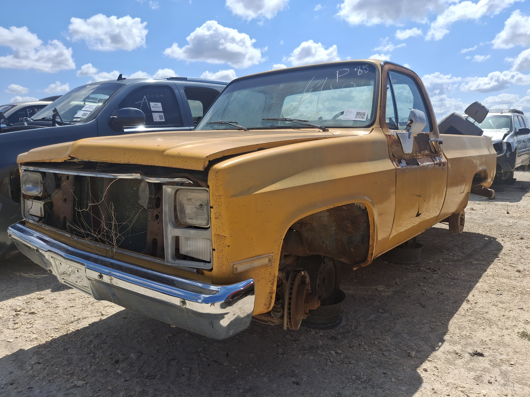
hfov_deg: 69.4
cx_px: 265
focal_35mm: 25
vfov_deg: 54.9
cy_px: 198
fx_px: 383
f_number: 1.8
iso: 32
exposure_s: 1/2907
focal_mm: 4.69
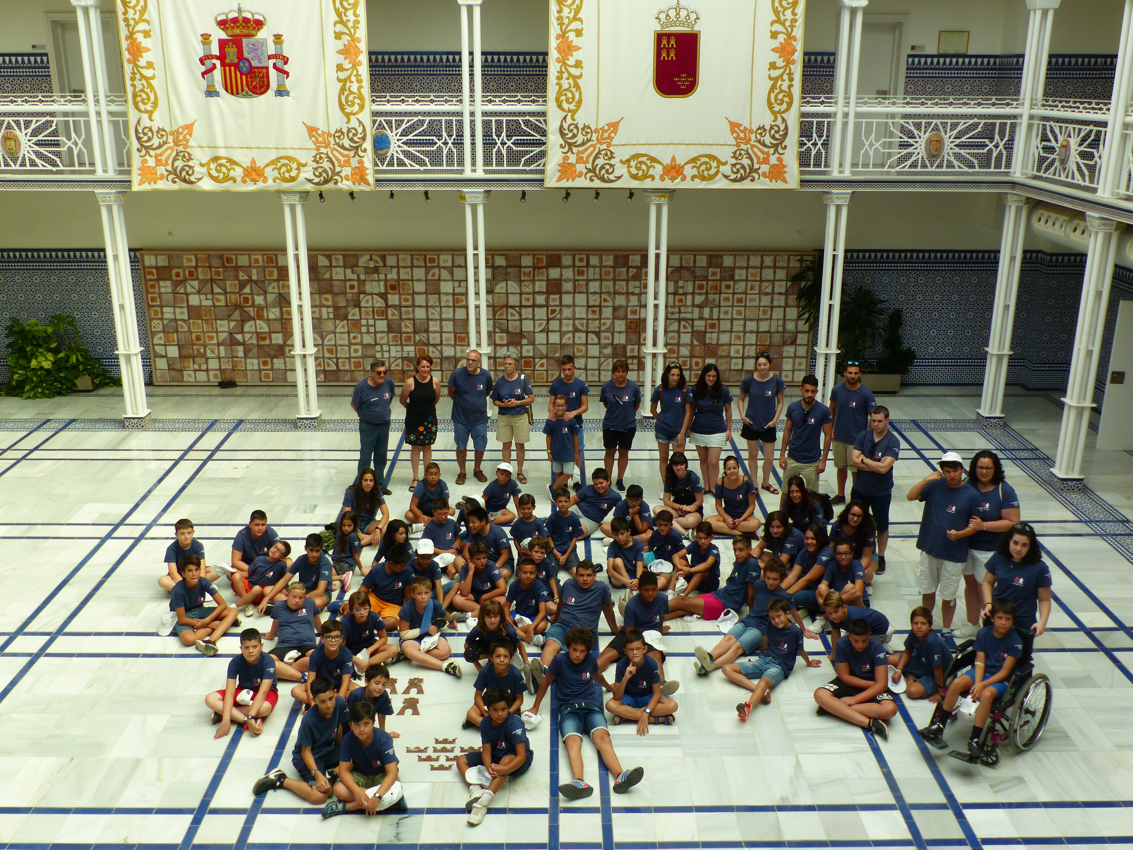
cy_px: 425
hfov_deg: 56.8
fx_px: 1047
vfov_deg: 44.2
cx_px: 566
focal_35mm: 32
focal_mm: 5.8
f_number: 4
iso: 100
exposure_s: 1/200
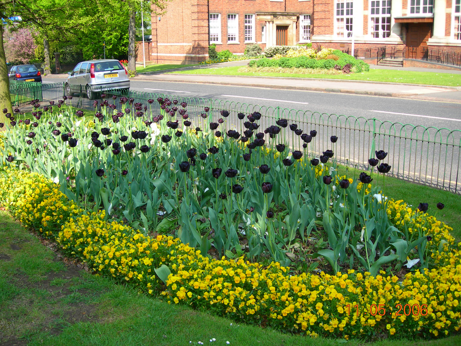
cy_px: 173
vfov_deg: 37.7
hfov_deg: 49.0
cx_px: 230
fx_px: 506
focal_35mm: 38
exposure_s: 1/357
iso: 50
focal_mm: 7.8
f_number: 2.8
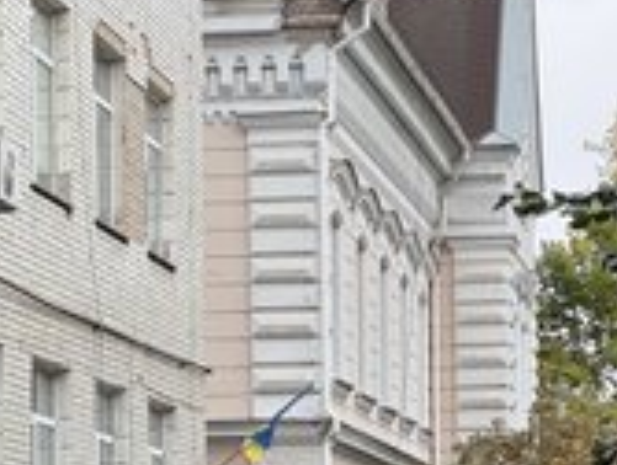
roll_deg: +0.5
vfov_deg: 8.0
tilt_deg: +3.3
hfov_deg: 10.7
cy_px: 498
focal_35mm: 184
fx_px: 3287
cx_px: 122
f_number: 2.8
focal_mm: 9
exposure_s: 1/99
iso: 40
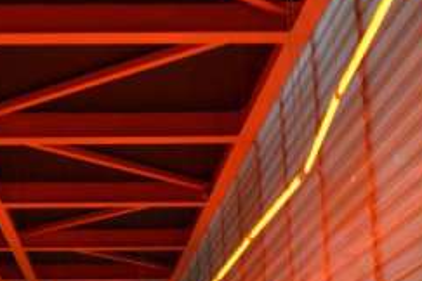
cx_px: 85
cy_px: 298
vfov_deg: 16.8
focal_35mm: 79
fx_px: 926
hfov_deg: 25.2
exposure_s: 1/25
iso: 1800
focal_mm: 24
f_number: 2.8
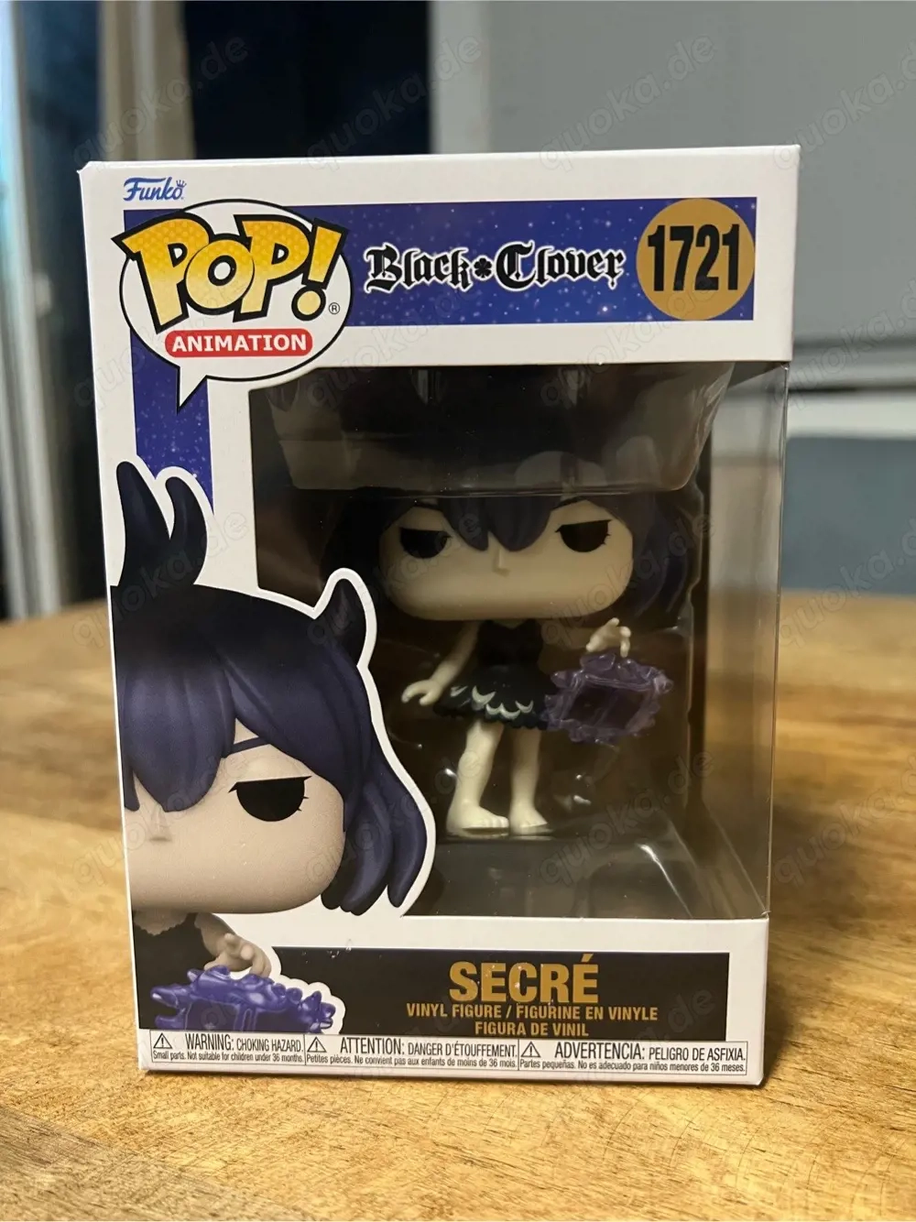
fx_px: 918
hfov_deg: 53.0
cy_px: 611
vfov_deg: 67.3
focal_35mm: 26
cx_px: 458
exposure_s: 1/59
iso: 320
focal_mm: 5.7
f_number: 1.5
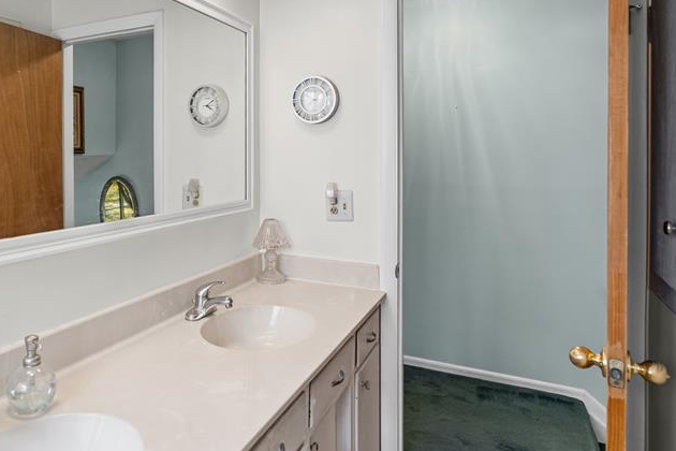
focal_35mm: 26
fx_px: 488
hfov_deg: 67.5
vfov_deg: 49.0
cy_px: 162
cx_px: 225
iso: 800
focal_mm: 16
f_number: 3.5
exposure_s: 1/30
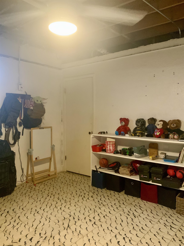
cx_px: 92
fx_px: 206
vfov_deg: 61.7
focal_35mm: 29
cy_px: 123
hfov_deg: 48.2
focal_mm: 3
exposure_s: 1/40
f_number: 1.8
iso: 250
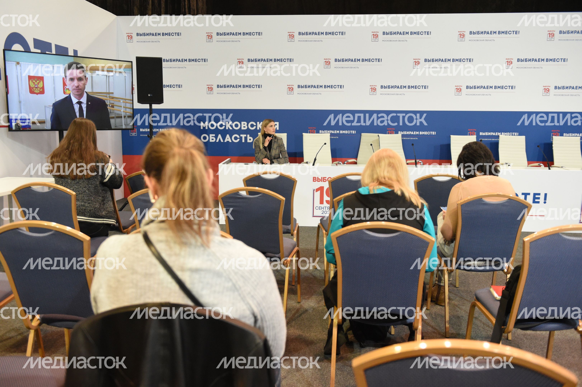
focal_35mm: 32
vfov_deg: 41.1
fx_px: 517
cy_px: 194
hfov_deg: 58.7
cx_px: 291
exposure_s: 1/320
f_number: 4
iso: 5000
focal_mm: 32
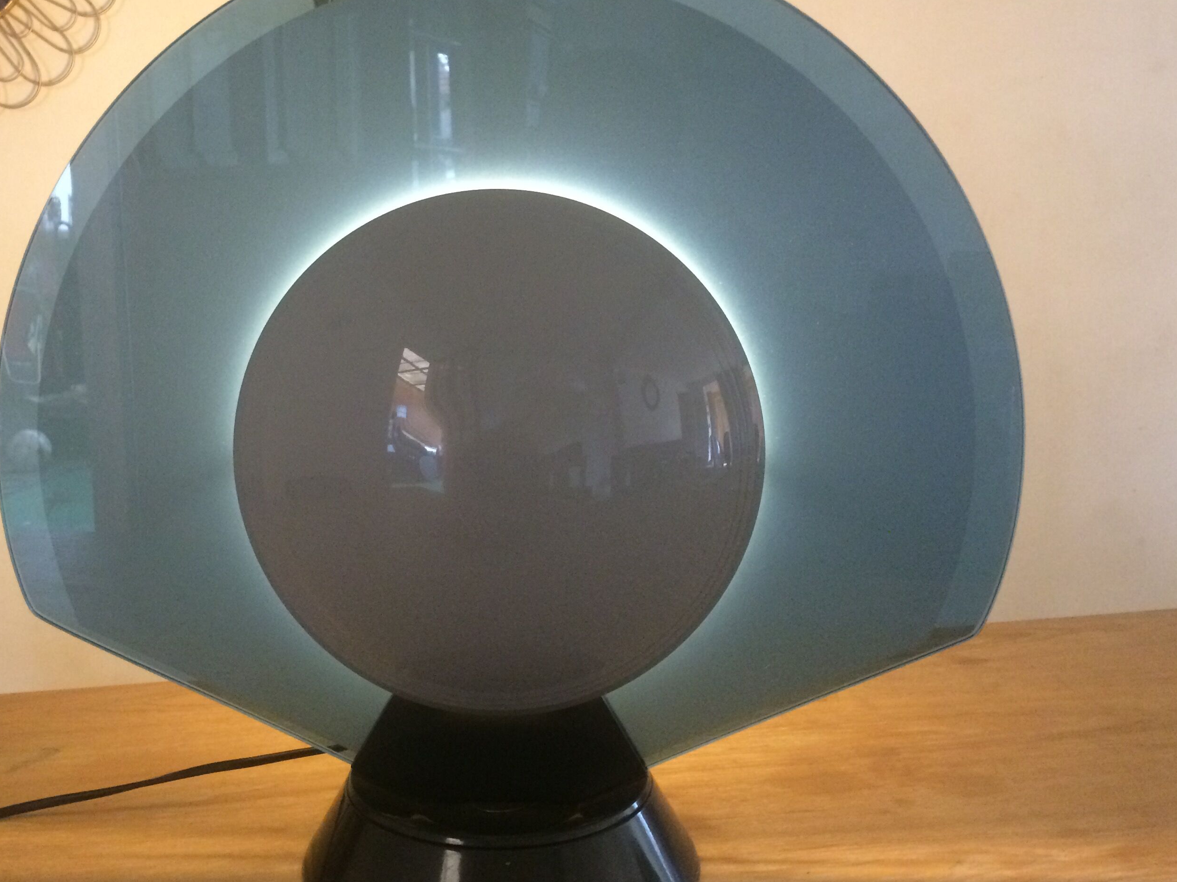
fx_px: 1292
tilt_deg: -9.1
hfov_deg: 48.7
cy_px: 406
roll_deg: +0.1
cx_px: 471
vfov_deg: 37.7
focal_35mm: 38
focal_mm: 4.15
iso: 320
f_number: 2.2
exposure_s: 1/25
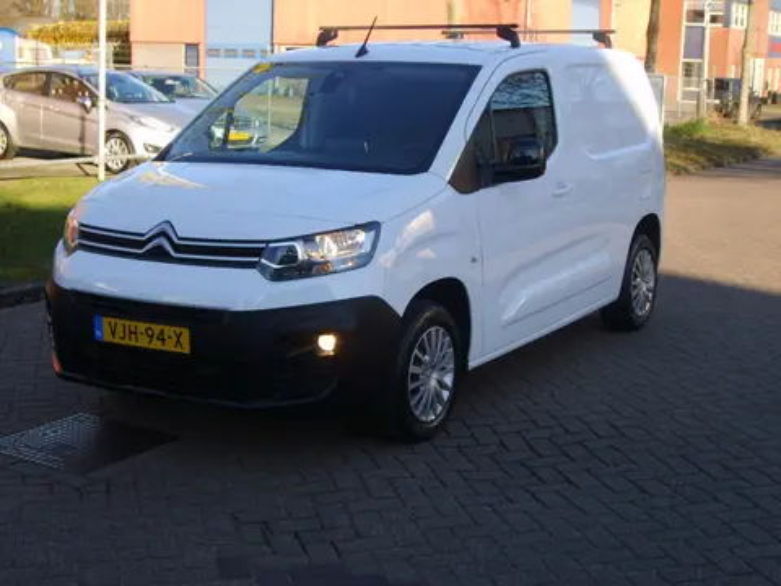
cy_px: 293
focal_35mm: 52
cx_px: 390
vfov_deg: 28.0
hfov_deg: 36.8
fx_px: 1173
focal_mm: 8.7
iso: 50
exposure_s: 1/250
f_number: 3.3
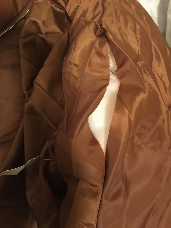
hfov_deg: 48.2
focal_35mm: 29
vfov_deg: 61.7
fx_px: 191
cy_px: 114
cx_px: 86
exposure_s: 1/15
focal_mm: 4.15
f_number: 2.2
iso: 400
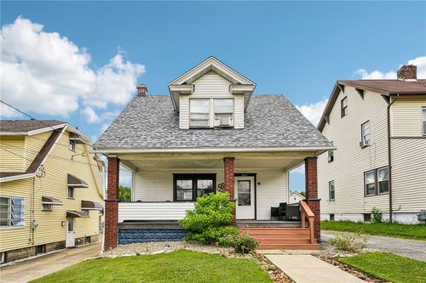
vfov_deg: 64.0
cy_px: 142
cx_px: 213
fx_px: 227
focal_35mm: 19
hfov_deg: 86.3
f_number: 8
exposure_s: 1/2000
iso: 1000
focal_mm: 19.2
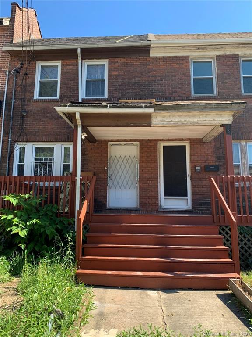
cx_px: 126
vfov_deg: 67.3
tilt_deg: +13.2
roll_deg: -1.3
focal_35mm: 26
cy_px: 168
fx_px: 252
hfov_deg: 53.1
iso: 25
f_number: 1.8
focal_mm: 4.25
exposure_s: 1/437
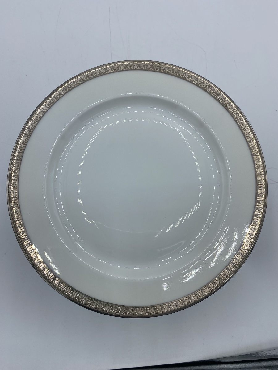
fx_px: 278
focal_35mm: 26
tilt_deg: -82.3
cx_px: 139
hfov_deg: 53.1
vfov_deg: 67.3
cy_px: 185
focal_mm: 4.25
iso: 32
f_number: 1.8
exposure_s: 1/2625
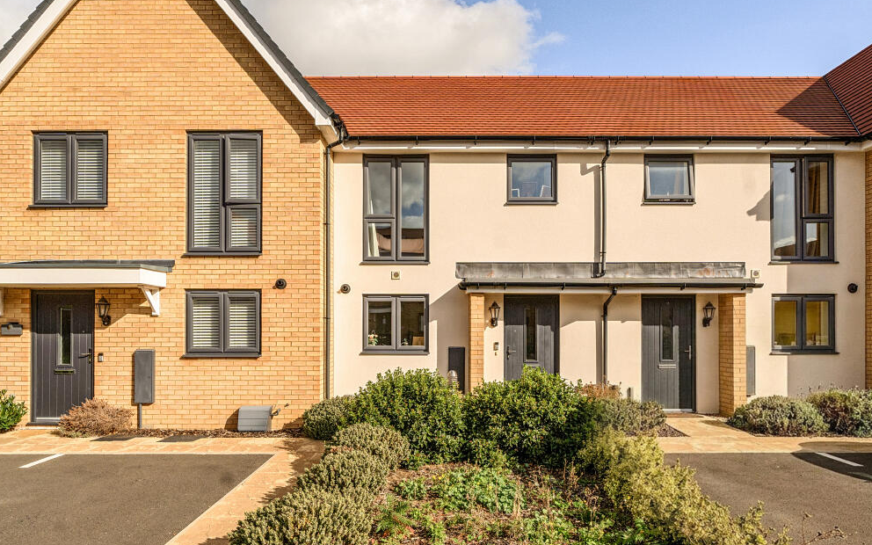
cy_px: 252
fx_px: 475
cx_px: 432
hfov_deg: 85.1
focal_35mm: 20
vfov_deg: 59.6
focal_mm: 13
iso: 400
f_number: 8
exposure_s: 1/1600
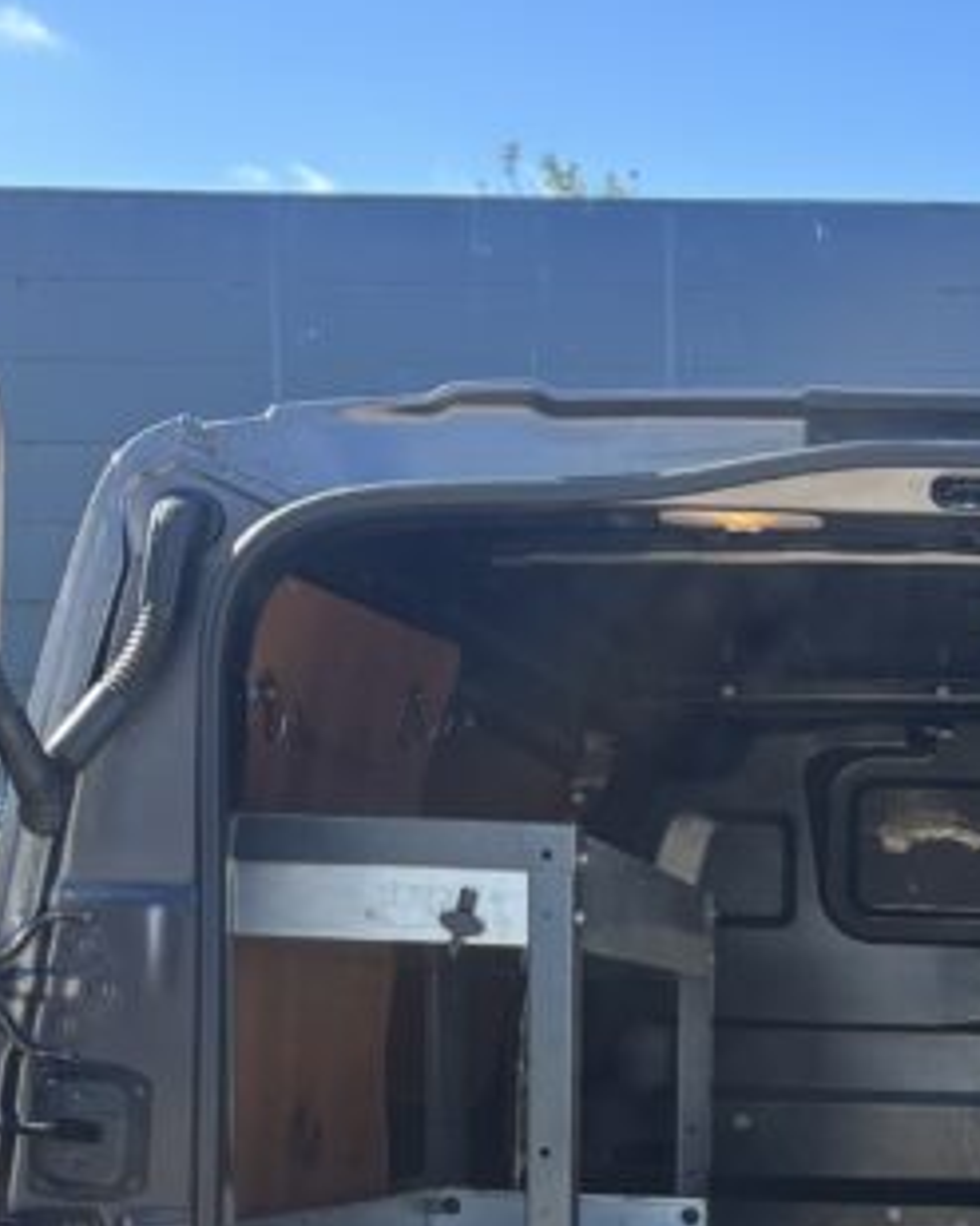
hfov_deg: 17.6
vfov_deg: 21.3
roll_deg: +0.2
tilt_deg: -9.1
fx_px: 3047
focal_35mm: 84
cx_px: 1095
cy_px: 1424
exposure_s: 1/654
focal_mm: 5.96
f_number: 1.6
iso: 50
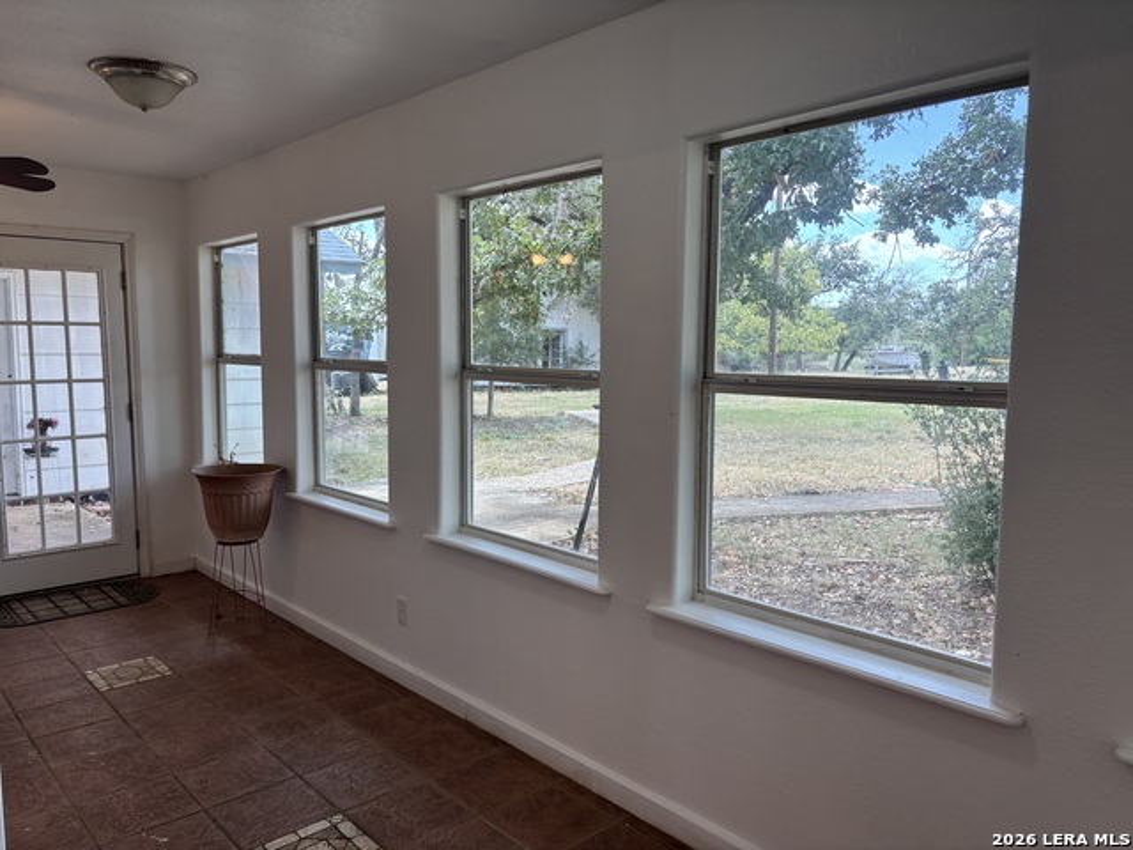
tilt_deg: -5.5
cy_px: 425
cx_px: 566
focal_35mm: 26
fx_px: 851
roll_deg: -0.4
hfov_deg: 67.3
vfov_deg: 53.1
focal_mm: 5.96
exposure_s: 1/125
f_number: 1.6
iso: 32
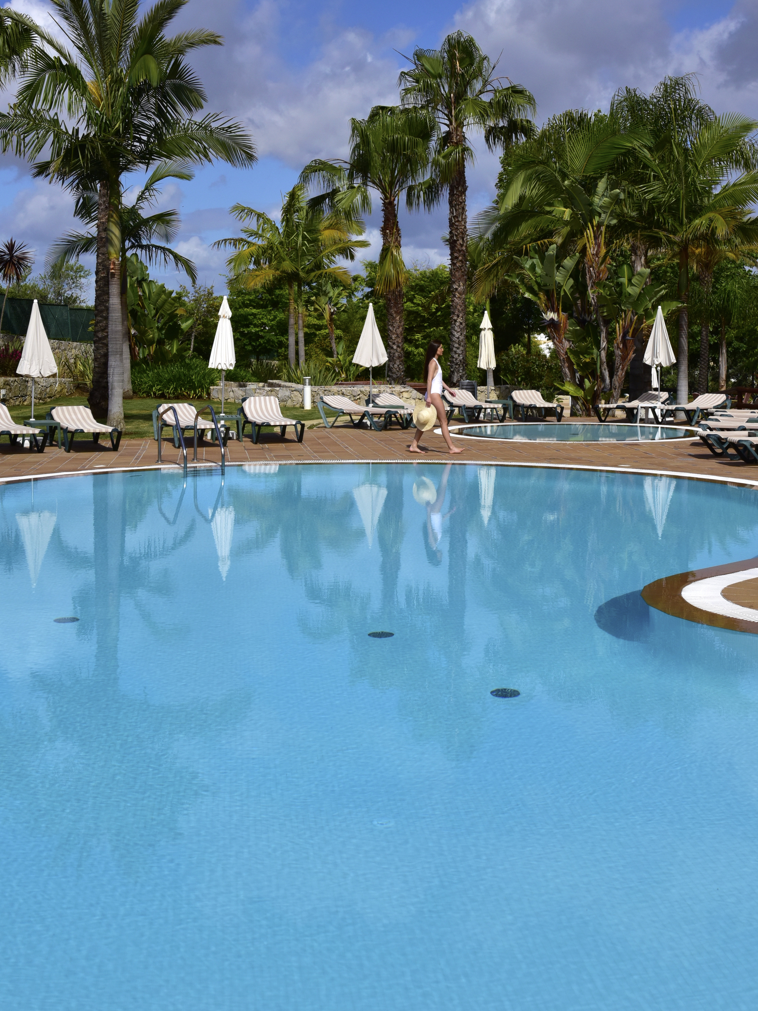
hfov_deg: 30.8
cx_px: 440
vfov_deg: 39.9
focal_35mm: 47
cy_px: 325
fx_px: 1372
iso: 500
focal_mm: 34
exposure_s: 1/800
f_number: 14
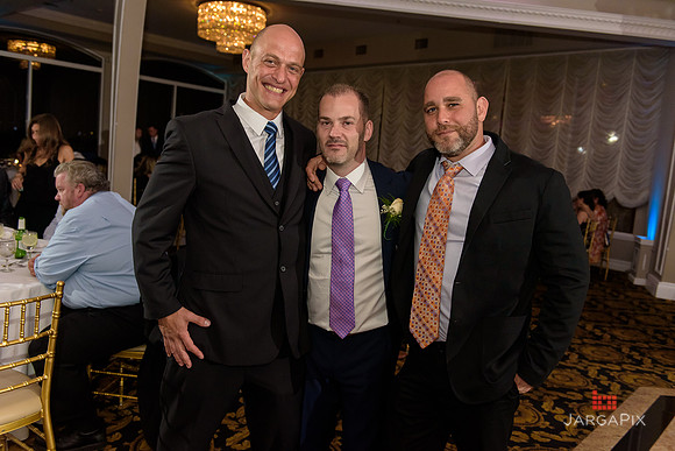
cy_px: 226
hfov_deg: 58.7
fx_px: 600
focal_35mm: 32
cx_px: 338
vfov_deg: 41.1
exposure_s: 1/125
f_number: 3.2
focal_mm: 32
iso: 1600
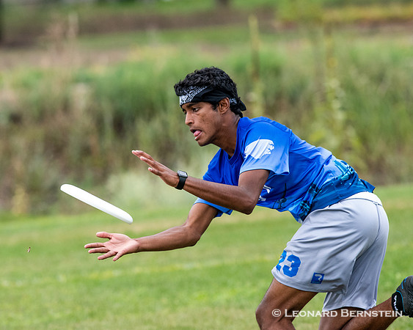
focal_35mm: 516
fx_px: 6306
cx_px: 161
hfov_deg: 3.8
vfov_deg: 3.0
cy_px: 162
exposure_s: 1/2000
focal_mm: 300
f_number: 6.3
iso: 1600
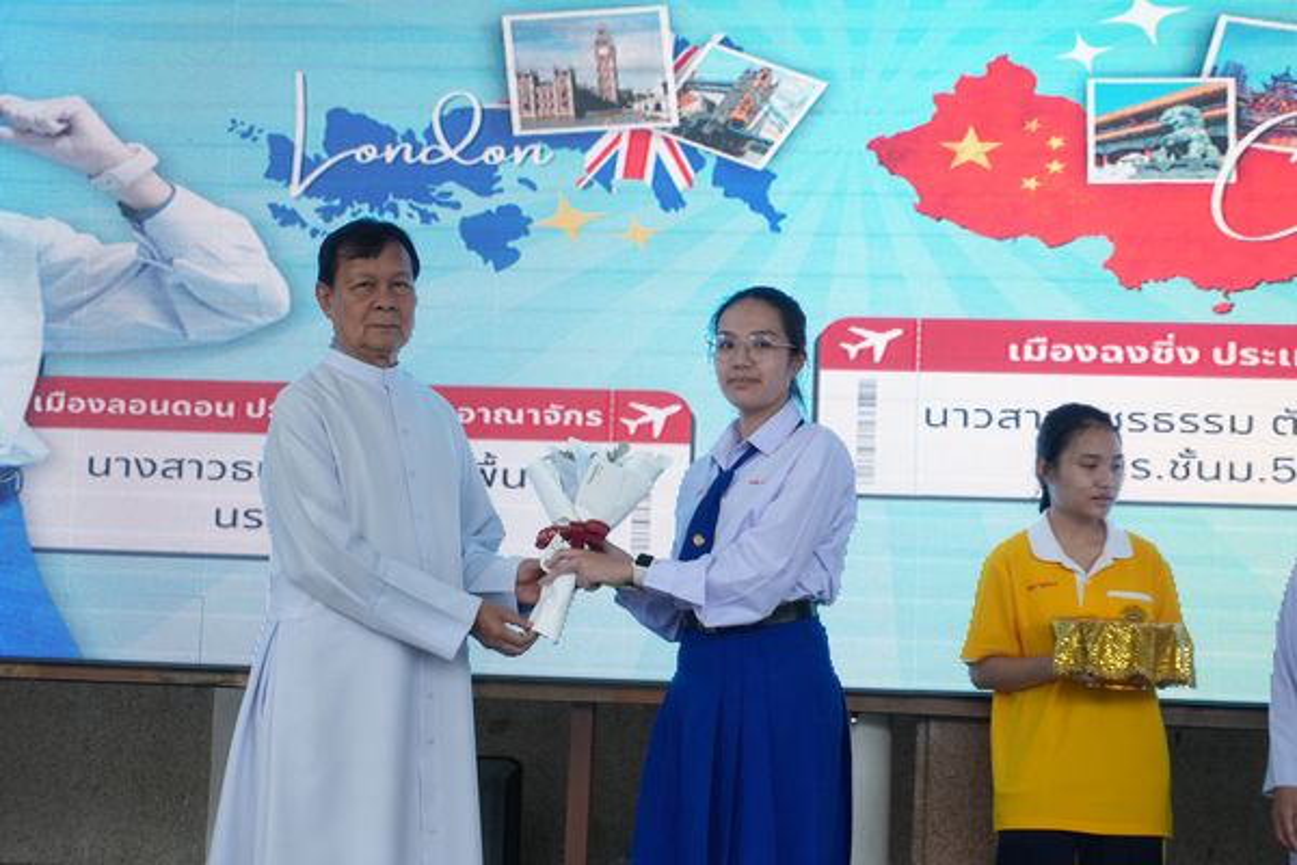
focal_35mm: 70
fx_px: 2540
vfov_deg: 19.3
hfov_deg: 28.6
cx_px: 648
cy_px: 432
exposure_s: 1/160
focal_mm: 47
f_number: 5.6
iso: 1600
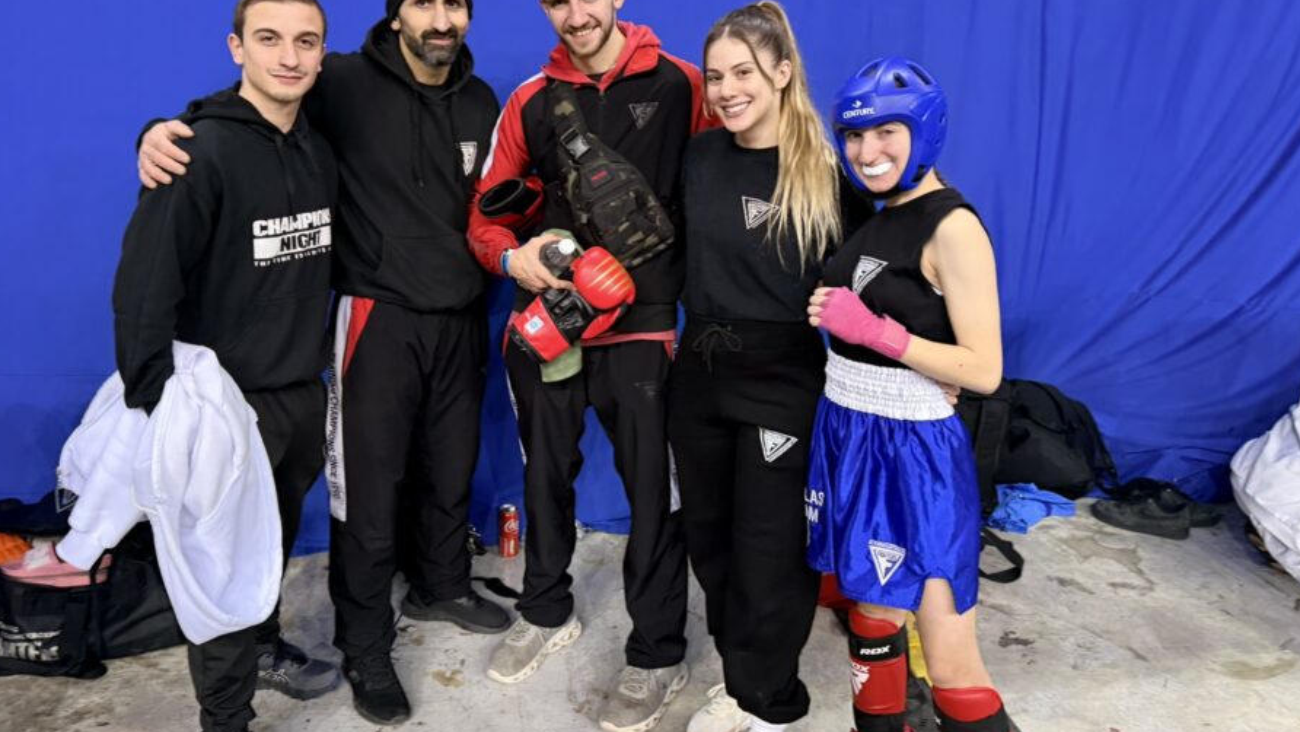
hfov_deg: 64.2
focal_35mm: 30
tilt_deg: -9.9
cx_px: 592
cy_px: 249
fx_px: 1034
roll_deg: -0.8
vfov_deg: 38.6
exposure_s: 1/50
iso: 320
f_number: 1.78
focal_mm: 6.76
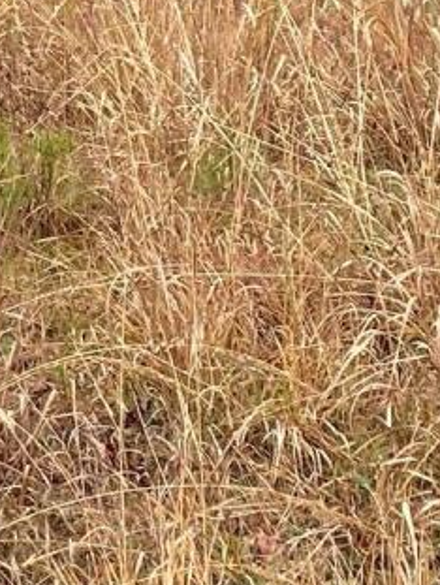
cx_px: -391
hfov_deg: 8.5
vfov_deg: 11.0
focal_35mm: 167
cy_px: -461
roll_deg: +3.4
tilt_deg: +7.1
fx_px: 2824
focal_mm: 4.25
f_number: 1.8
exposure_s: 1/121
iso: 64
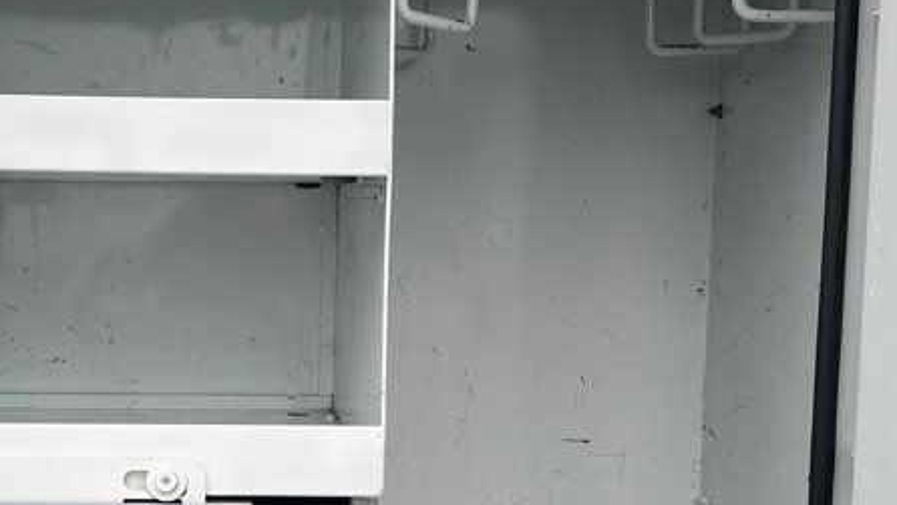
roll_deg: +2.1
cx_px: 223
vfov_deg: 18.5
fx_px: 1546
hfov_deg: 31.8
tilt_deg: -3.6
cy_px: 360
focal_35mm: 65
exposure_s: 1/486
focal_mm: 5.7
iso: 50
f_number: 1.5
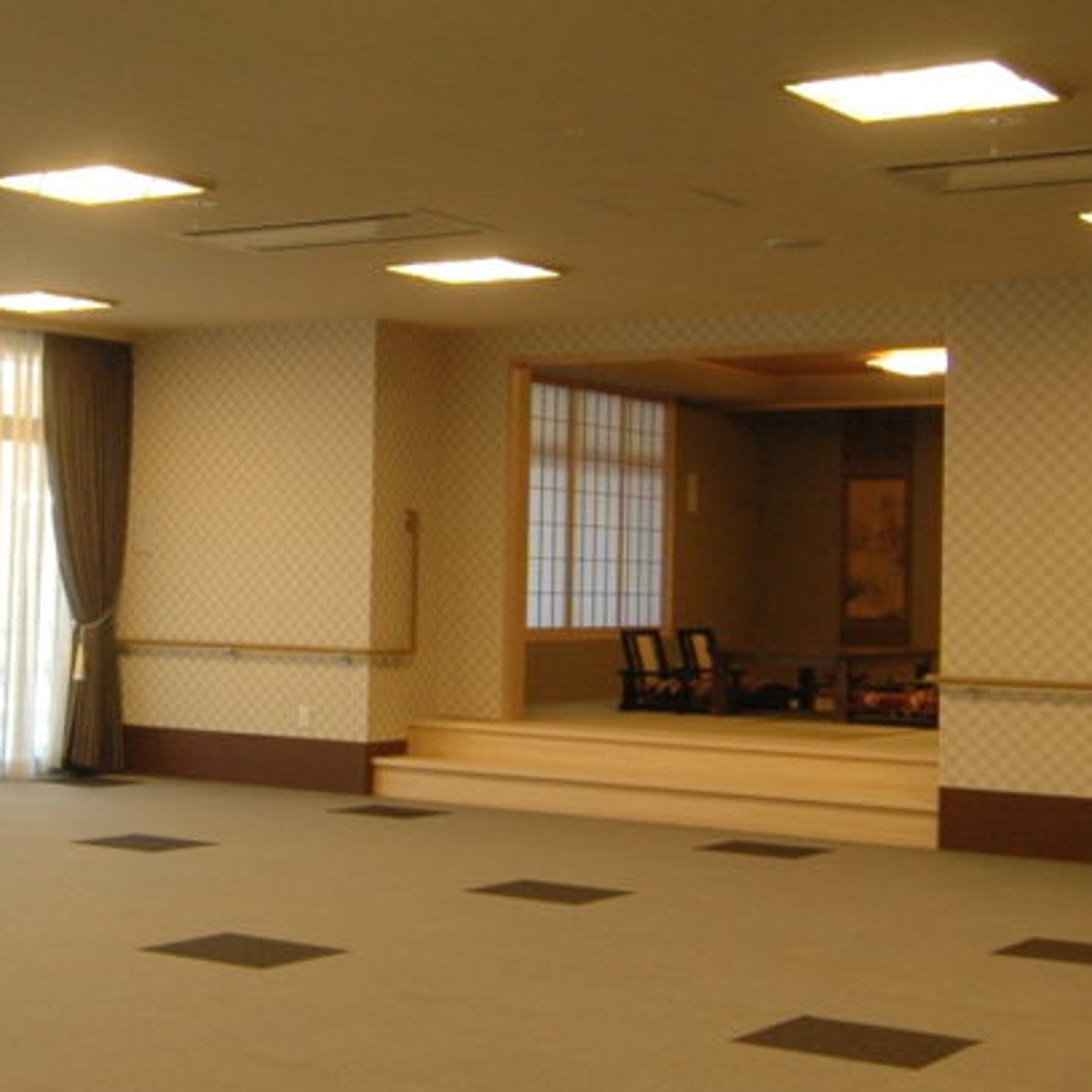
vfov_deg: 28.6
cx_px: 134
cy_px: 522
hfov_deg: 27.7
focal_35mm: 60
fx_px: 2141
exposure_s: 1/50
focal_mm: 12
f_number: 5.6
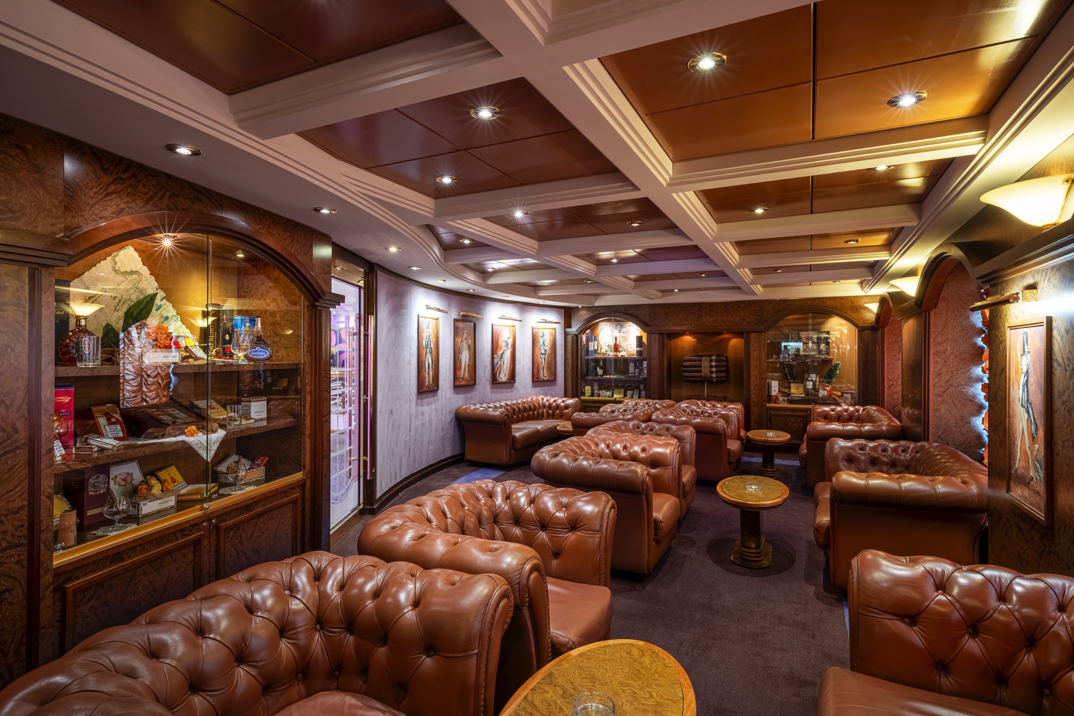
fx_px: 567
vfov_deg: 64.5
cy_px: 358
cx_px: 537
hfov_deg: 86.9
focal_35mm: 19
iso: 400
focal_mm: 19
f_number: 11
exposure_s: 1/4
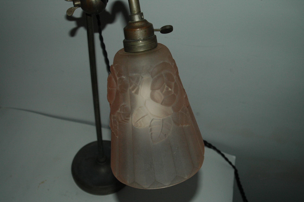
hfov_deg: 46.4
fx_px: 354
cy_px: 101
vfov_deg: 31.8
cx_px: 152
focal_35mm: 42
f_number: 7.1
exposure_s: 1/125
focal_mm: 28
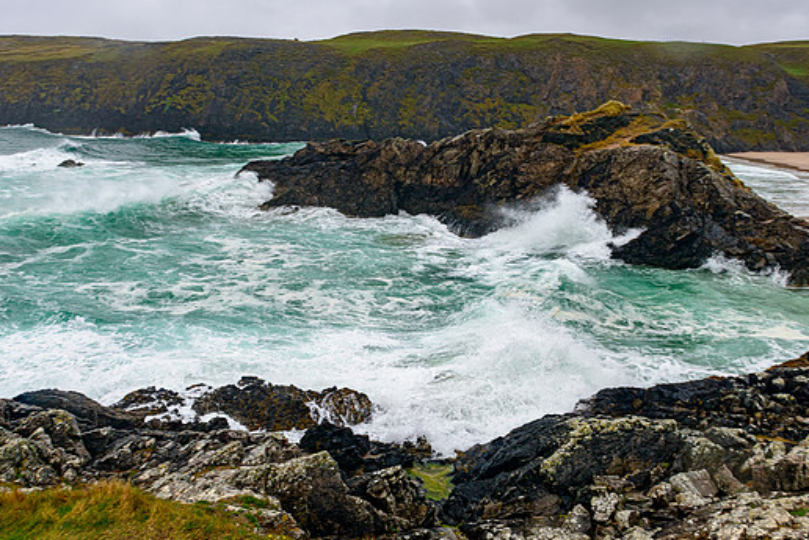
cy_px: 258
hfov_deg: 67.4
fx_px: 607
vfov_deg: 47.9
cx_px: 409
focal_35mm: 27
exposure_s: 1/160
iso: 400
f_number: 8
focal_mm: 24
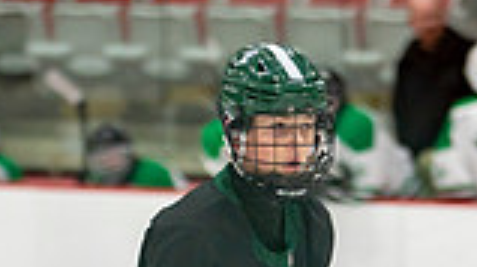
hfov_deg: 3.3
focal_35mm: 650
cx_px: 261
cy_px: 434
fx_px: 8212
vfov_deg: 1.9
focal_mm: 130
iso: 640
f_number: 3.2
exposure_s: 1/640
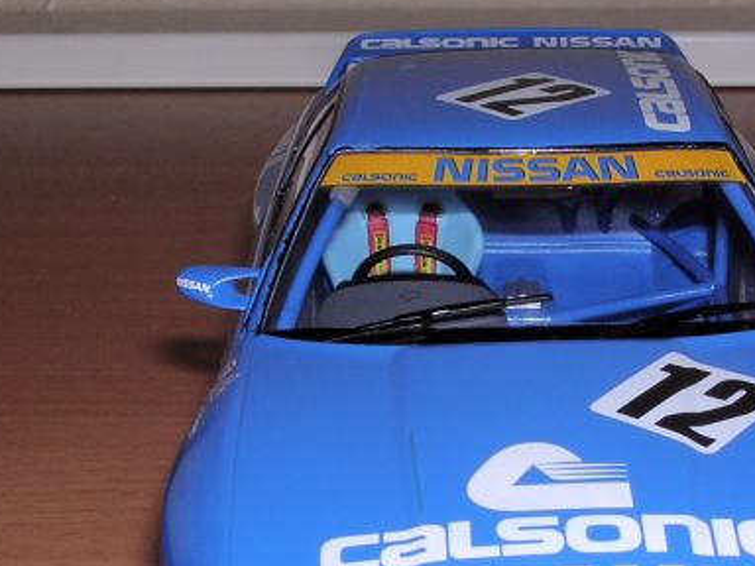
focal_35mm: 105
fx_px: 2290
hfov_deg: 18.7
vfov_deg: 14.0
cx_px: 505
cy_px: 458
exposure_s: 1/60.1
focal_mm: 9.6
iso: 100
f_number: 7
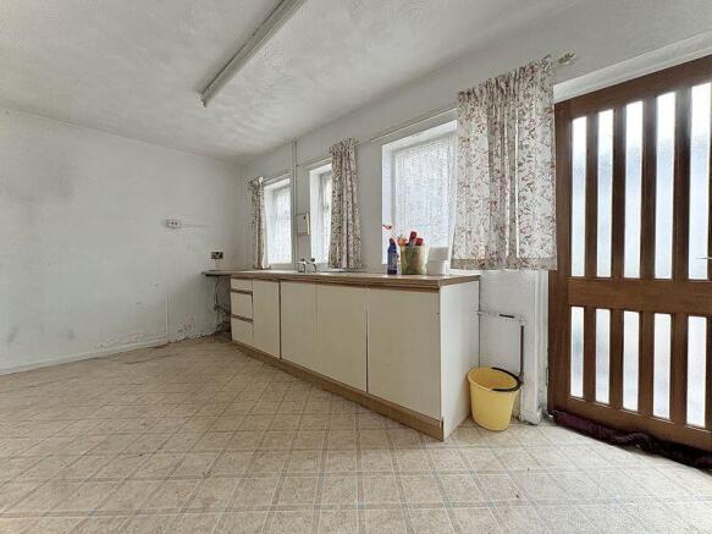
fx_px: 288
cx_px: 356
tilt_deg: -0.6
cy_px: 267
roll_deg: +1.0
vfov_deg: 85.7
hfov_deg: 102.1
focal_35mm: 14
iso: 250
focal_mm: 2.22
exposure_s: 1/64
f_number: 2.2
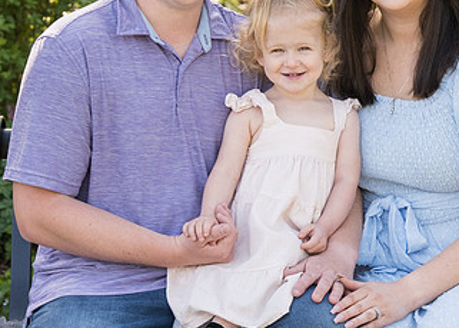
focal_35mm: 169
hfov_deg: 11.8
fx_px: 2202
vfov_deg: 8.5
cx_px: 422
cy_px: 190
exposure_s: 1/500
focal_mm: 46
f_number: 4
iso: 500
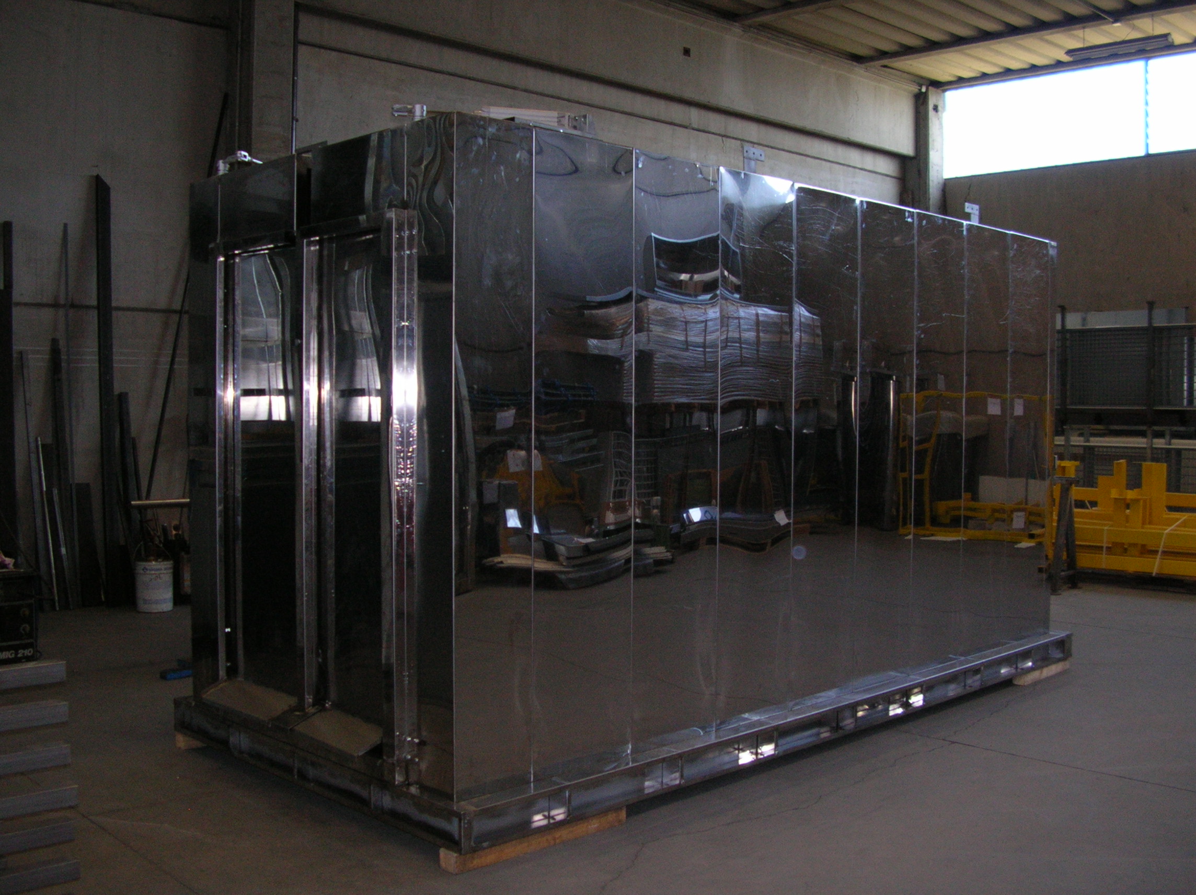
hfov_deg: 52.7
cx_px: 598
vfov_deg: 40.6
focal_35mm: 35
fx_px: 1208
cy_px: 448
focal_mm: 5.8
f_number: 2.8
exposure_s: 1/60.1
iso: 103
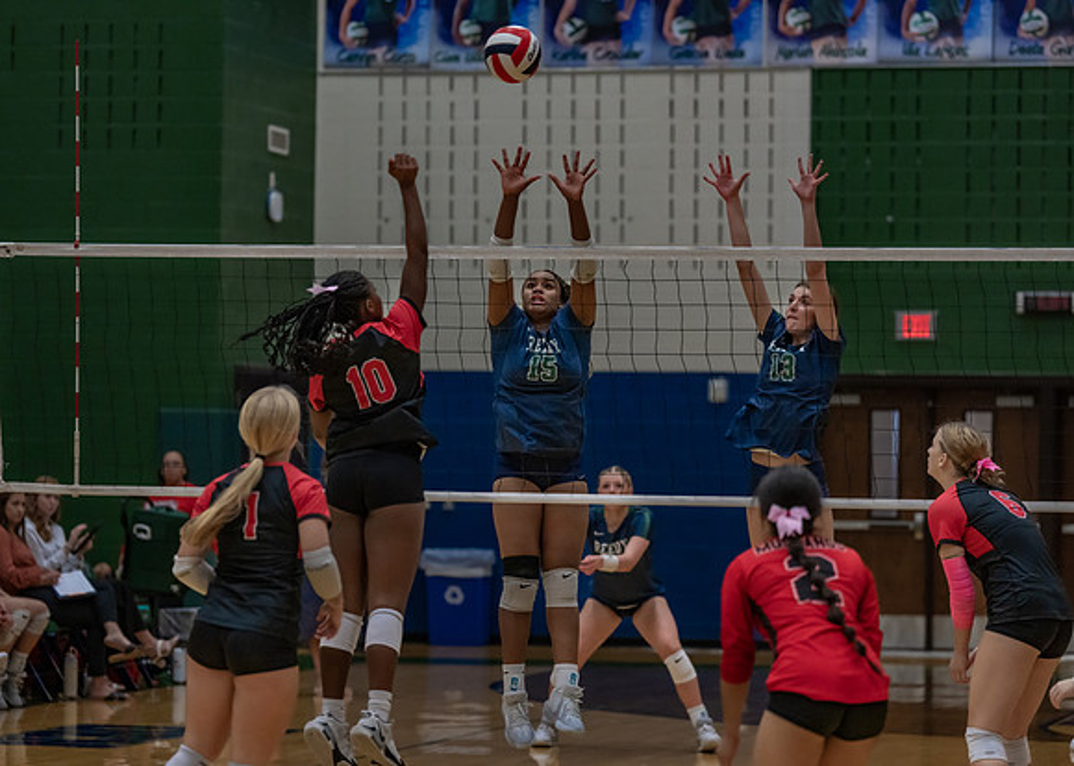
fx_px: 4122
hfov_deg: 14.8
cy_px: 383
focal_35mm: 135
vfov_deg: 10.6
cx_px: 537
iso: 2500
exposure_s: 1/1000
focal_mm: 129
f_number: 2.8
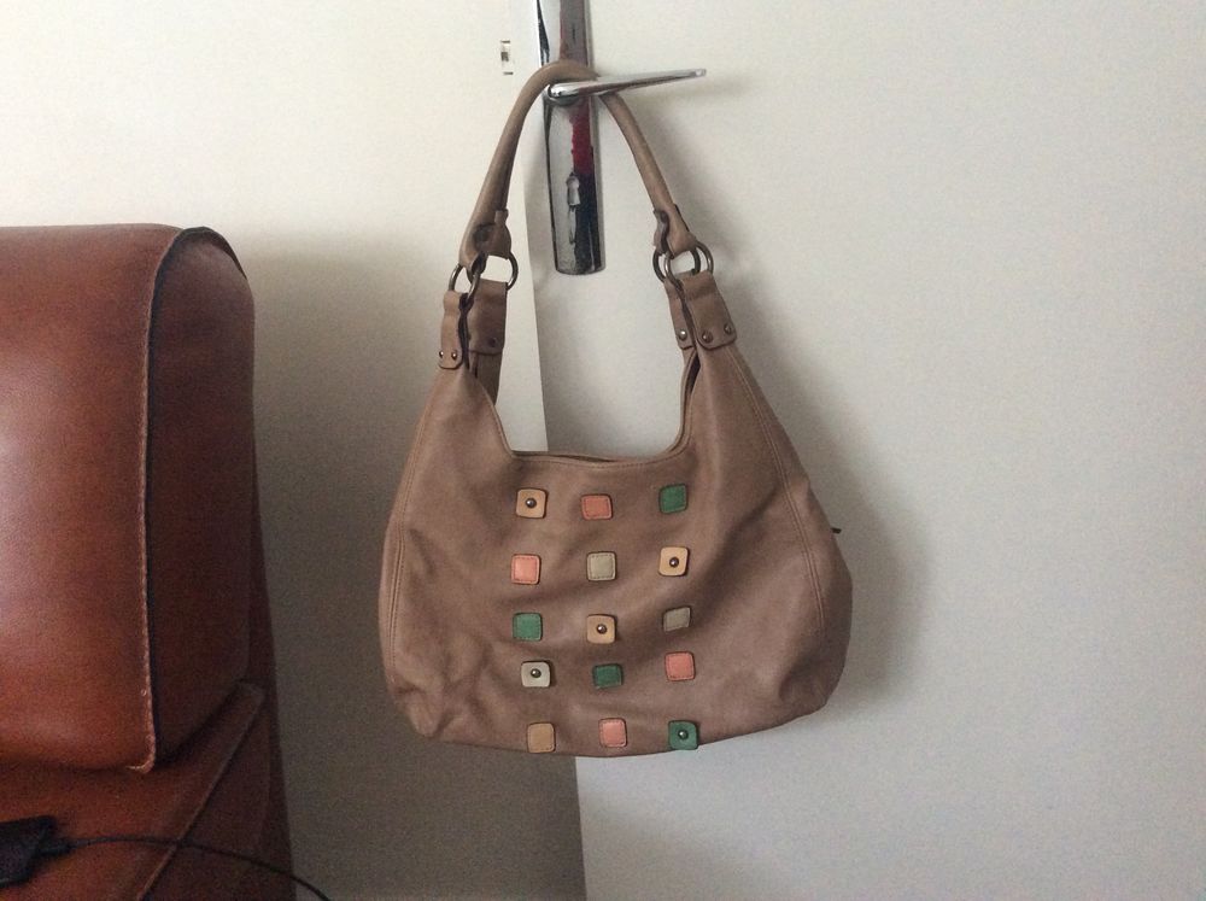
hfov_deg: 56.9
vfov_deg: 44.1
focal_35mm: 32
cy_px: 450
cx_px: 603
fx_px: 1113
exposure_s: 1/17
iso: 320
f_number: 2.4
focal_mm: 3.3
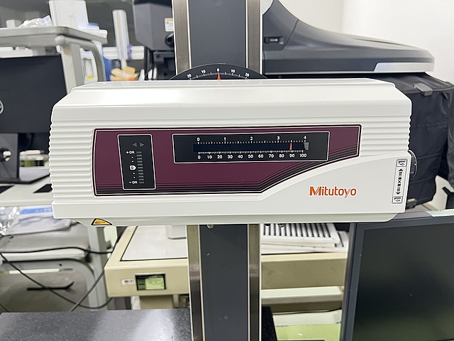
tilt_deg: -17.2
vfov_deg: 53.1
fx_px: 341
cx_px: 227
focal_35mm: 26
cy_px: 170
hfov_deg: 67.3
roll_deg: +1.7
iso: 200
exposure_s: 1/50
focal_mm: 5.7
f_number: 1.5
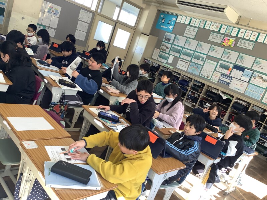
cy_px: 100
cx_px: 134
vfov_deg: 45.4
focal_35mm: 31
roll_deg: -20.5
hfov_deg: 58.4
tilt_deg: -13.1
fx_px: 239
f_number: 2.4
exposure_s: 1/100
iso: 80
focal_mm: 3.3
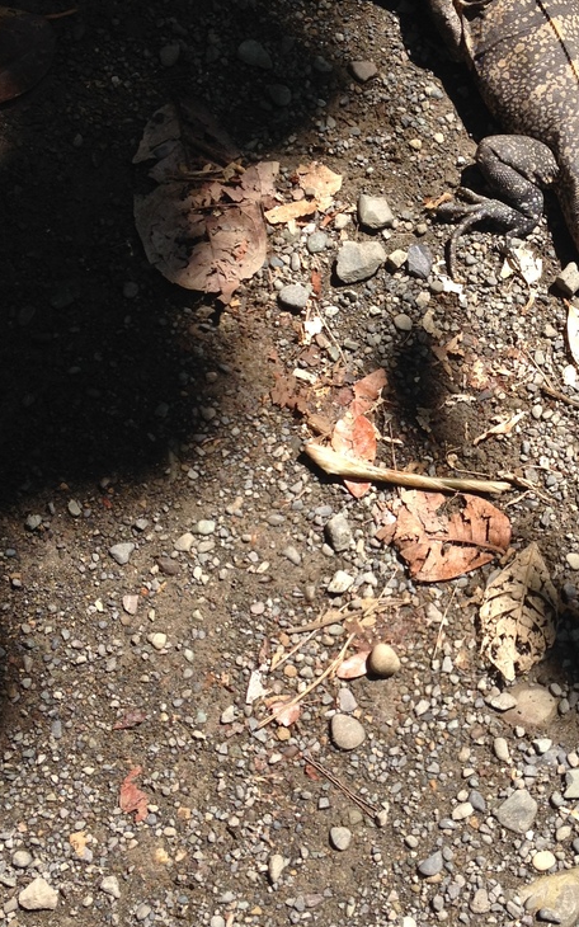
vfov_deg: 33.4
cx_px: 481
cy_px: 389
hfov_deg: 21.0
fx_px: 1541
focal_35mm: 61
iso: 50
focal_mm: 4.28
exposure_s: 1/1022
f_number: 2.4
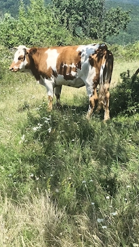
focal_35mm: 53
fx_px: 347
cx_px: 48
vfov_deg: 39.2
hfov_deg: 22.6
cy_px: 124
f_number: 1.65
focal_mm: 6.14
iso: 50
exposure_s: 1/584
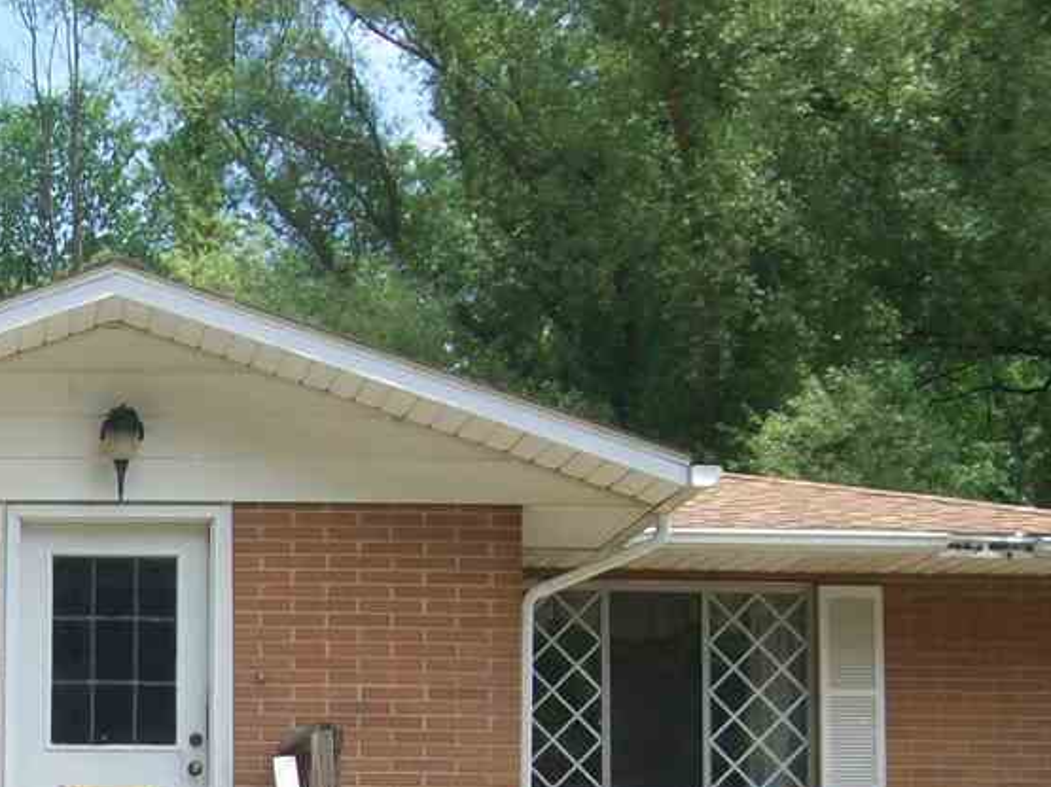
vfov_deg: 17.2
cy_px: 845
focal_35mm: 83
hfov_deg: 22.3
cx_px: -98
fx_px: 2519
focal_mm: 6
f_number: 4.8
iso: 80
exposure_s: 1/272
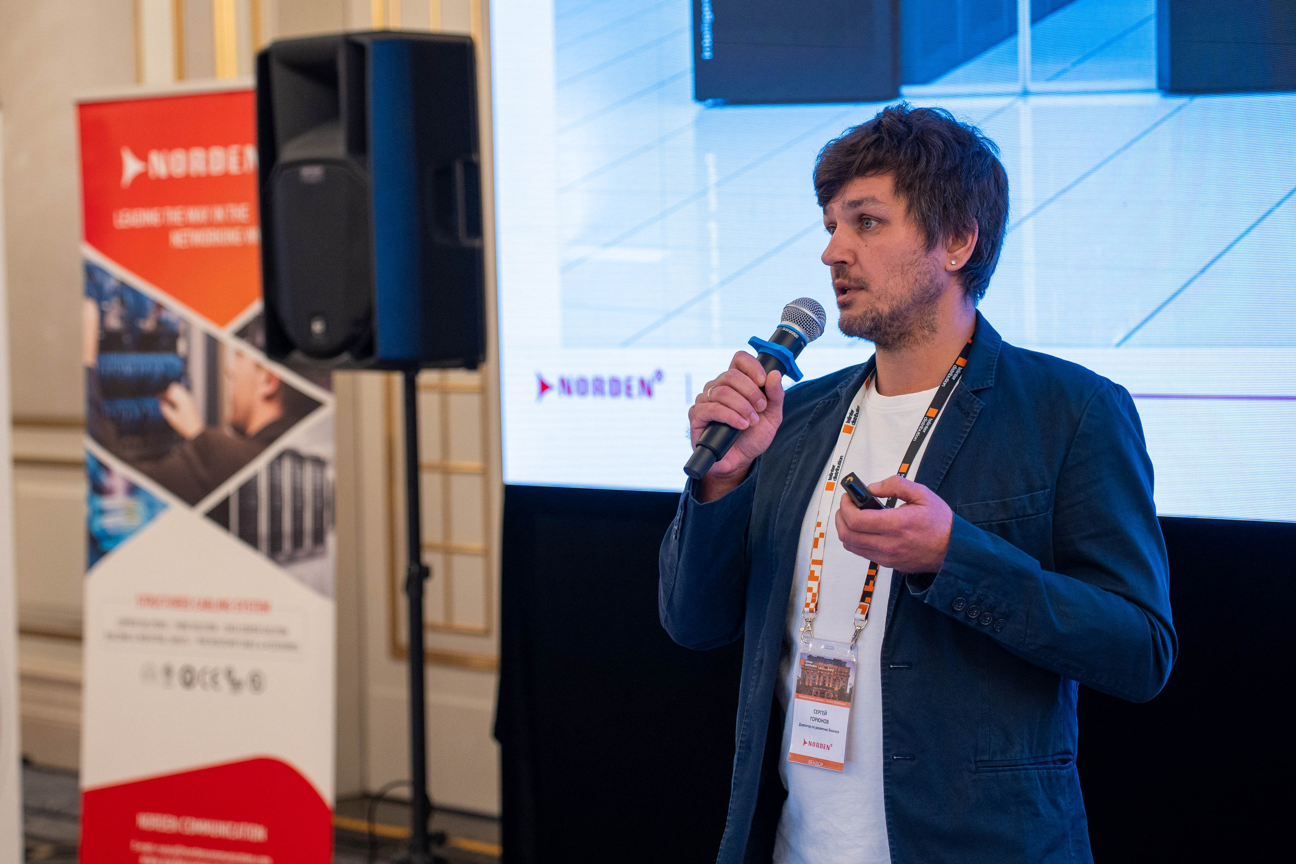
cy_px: 432
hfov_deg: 21.2
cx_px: 648
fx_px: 3456
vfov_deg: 14.3
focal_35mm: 96
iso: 500
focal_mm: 64
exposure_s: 1/200
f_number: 2.8
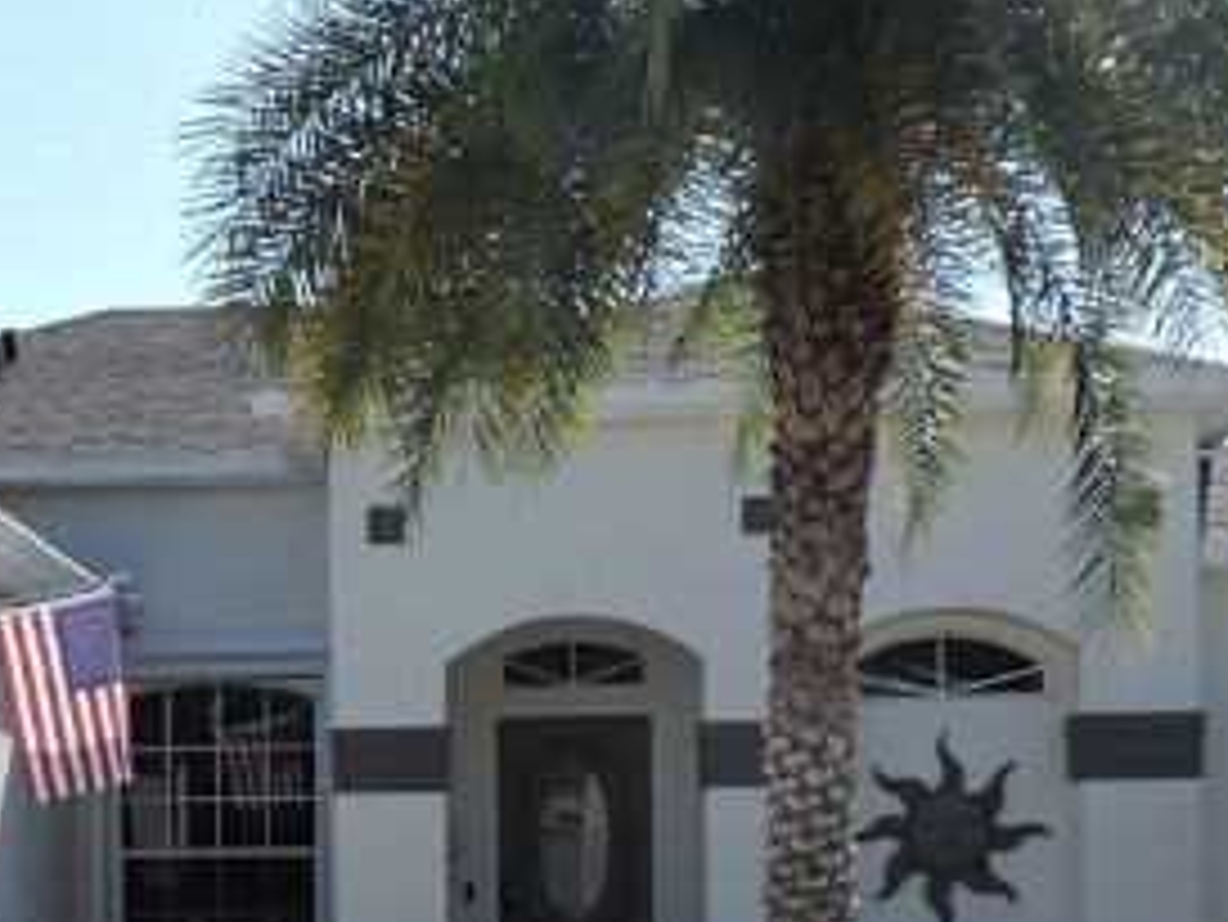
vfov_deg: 16.0
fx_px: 3194
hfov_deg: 21.4
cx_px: 216
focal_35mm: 90
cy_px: 989
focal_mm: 4.3
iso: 100
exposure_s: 1/1250
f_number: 3
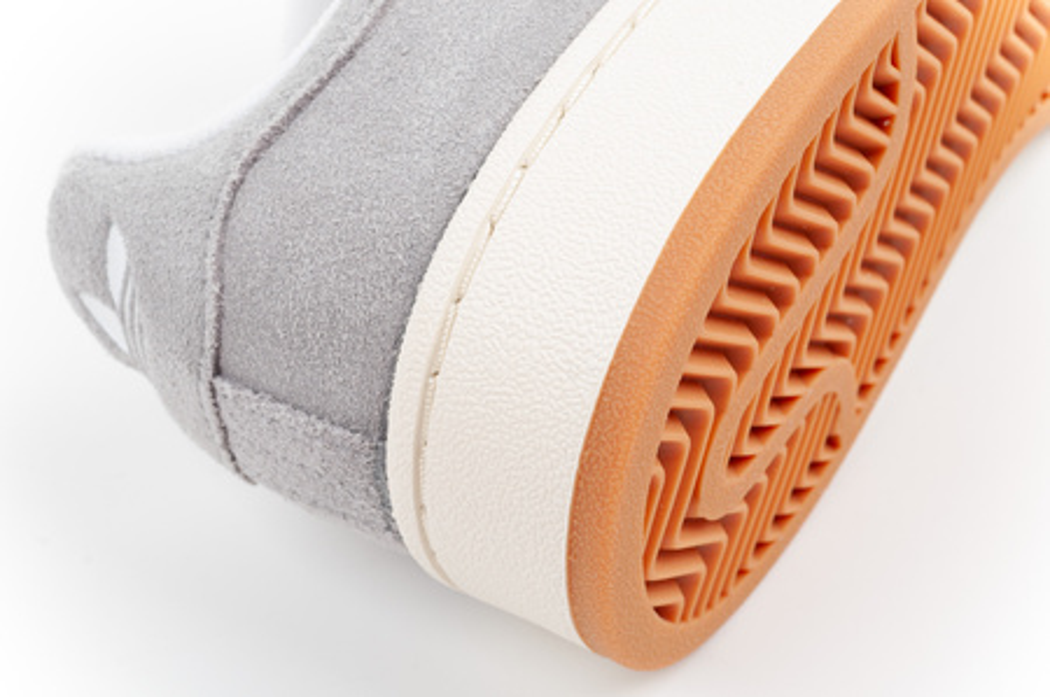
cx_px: 525
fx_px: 1835
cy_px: 348
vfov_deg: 21.5
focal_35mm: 63
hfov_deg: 31.9
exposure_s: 1/160
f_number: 14
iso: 100
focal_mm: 42
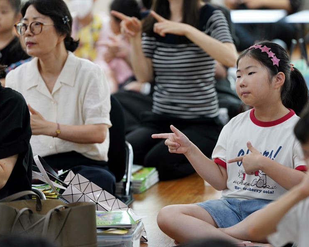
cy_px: 124
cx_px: 167
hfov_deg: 8.5
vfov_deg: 6.8
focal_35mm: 226
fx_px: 2067
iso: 1600
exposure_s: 1/250
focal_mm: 200
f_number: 3.2
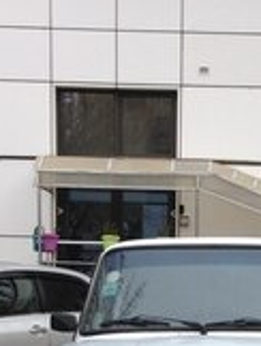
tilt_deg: -5.5
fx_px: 1013
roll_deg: -0.3
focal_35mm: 101
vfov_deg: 18.6
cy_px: 393
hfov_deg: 14.6
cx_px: 218
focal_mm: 4.12
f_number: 2.4
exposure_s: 1/493
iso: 50
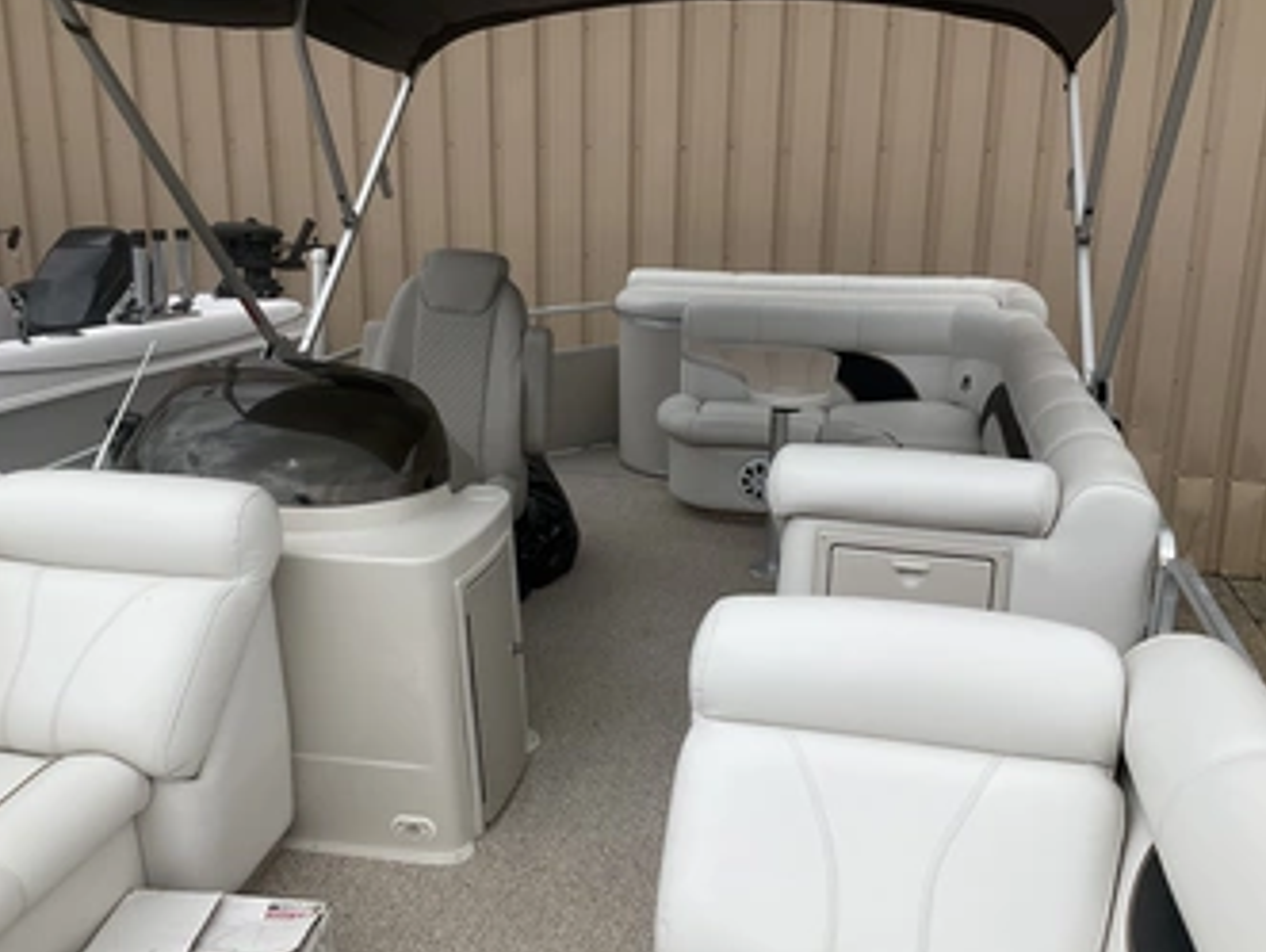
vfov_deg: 40.8
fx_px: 1281
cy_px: 497
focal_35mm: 35
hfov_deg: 52.6
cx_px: 627
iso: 25
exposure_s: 1/2959
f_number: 1.8
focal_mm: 3
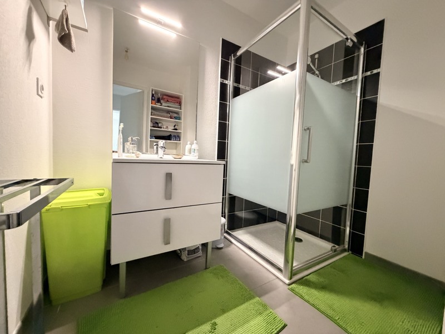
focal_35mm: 14
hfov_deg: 102.1
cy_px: 167
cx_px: 222
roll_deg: -1.9
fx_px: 180
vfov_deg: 85.7
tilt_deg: -3.3
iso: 1600
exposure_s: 1/40
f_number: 2.2
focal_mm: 2.22
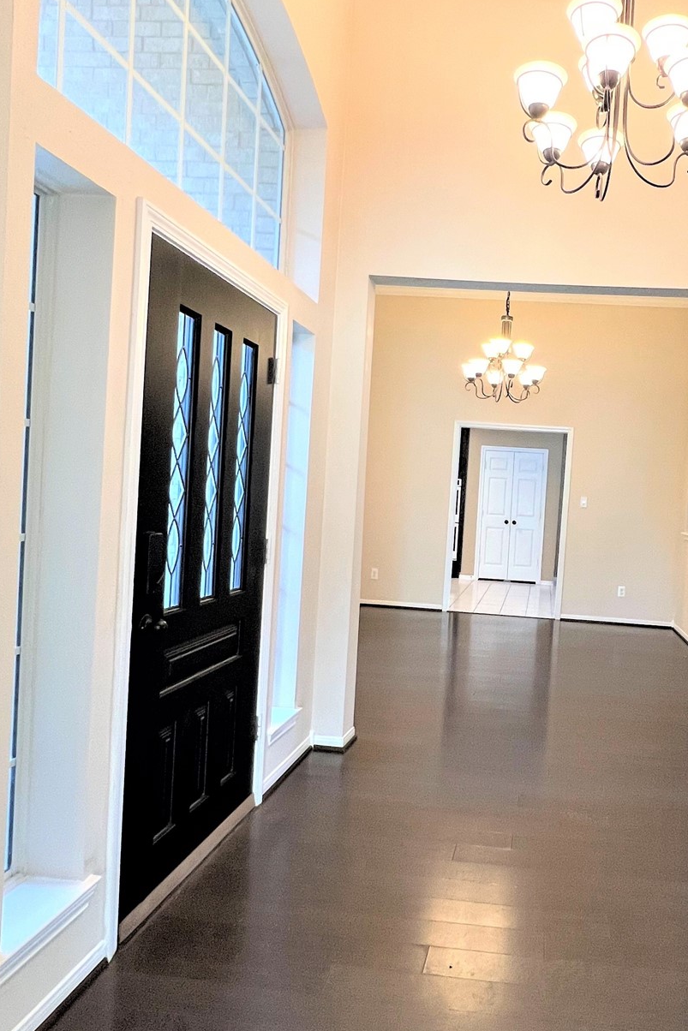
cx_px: 496
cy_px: 516
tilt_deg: -2.0
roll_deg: -3.7
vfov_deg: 76.1
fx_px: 659
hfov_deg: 53.2
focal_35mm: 23
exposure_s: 1/60
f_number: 1.8
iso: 200
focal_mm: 1.57
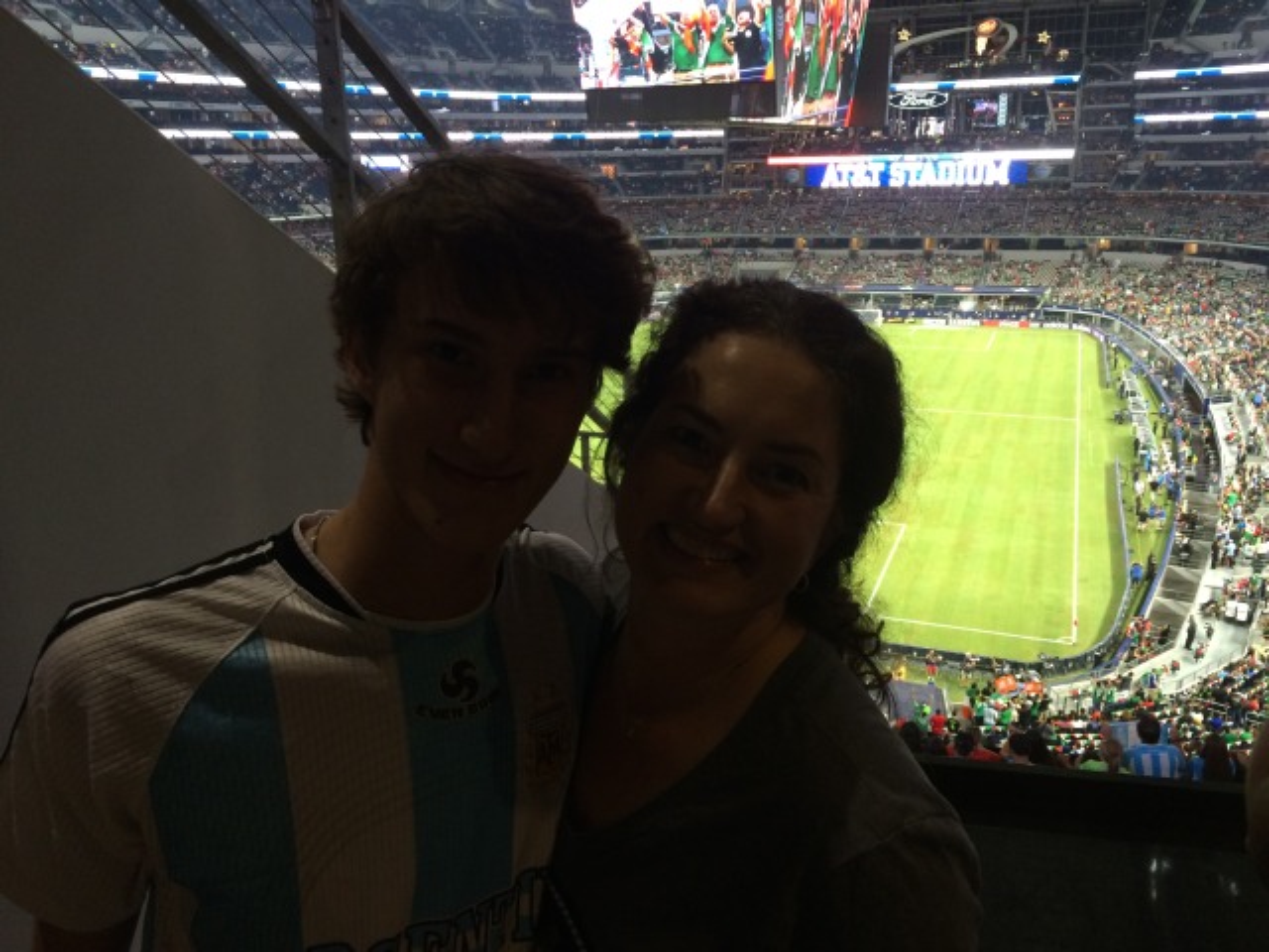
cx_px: 634
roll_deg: +1.4
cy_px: 476
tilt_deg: -18.0
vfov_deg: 48.2
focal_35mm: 29
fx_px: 1063
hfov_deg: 61.7
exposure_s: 1/30
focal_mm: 4.15
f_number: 2.2
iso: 100
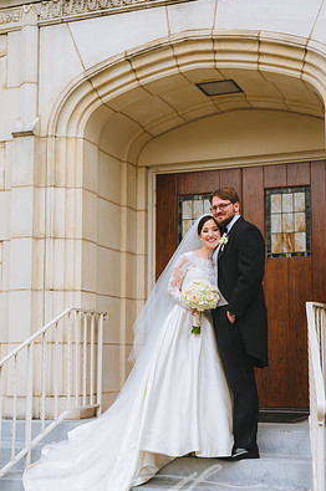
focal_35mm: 57
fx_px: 777
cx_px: 185
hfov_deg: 23.7
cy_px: 272
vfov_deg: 35.1
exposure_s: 1/800
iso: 250
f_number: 4
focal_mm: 50
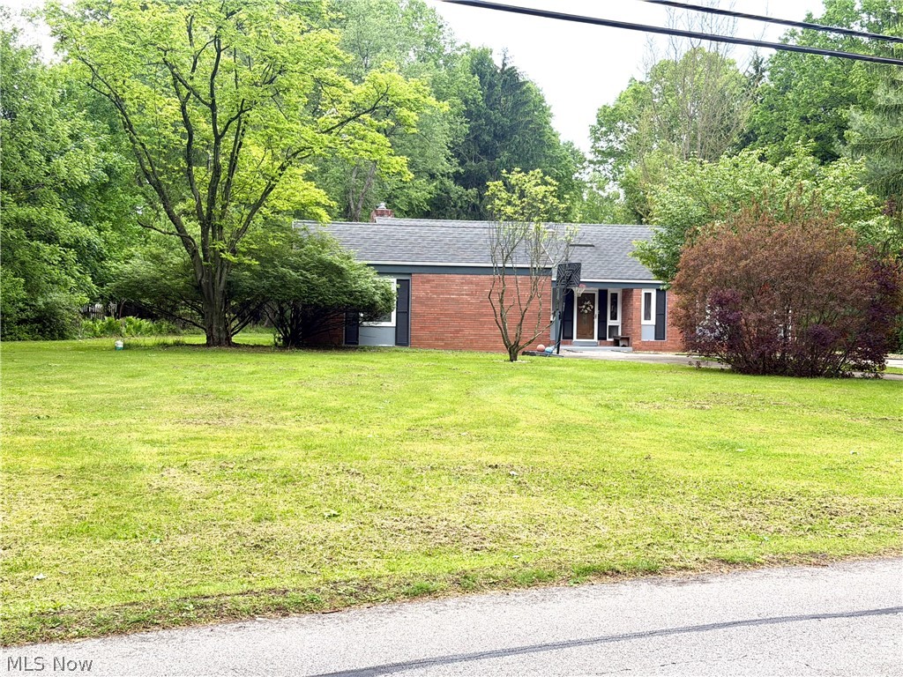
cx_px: 452
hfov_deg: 39.7
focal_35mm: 48
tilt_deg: +0.3
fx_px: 1252
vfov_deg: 30.3
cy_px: 338
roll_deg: -0.2
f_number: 1.78
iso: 80
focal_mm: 6.76
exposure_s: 1/326
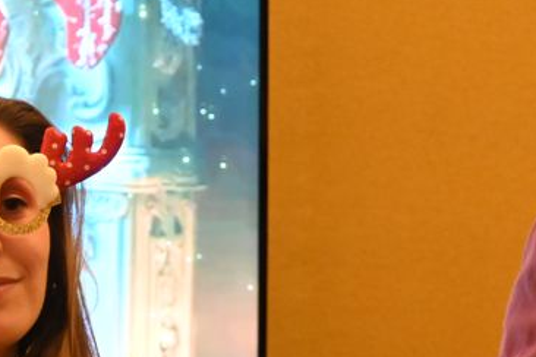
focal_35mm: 301
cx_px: 542
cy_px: 192
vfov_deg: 4.6
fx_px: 4481
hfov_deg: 6.8
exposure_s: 1/125
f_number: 4
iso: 10000
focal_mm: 86
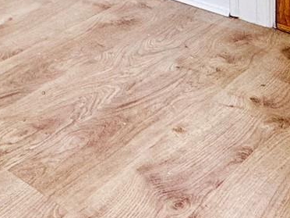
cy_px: -254
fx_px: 645
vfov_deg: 14.7
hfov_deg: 21.9
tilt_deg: -2.0
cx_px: -120
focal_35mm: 77
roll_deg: +0.0
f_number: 2.2
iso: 125
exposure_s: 1/99
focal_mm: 2.22
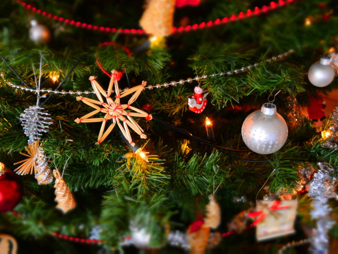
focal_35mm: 49
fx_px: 478
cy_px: 126
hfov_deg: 38.8
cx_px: 148
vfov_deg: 29.7
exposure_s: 1/2.5
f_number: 4.5
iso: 800
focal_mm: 30
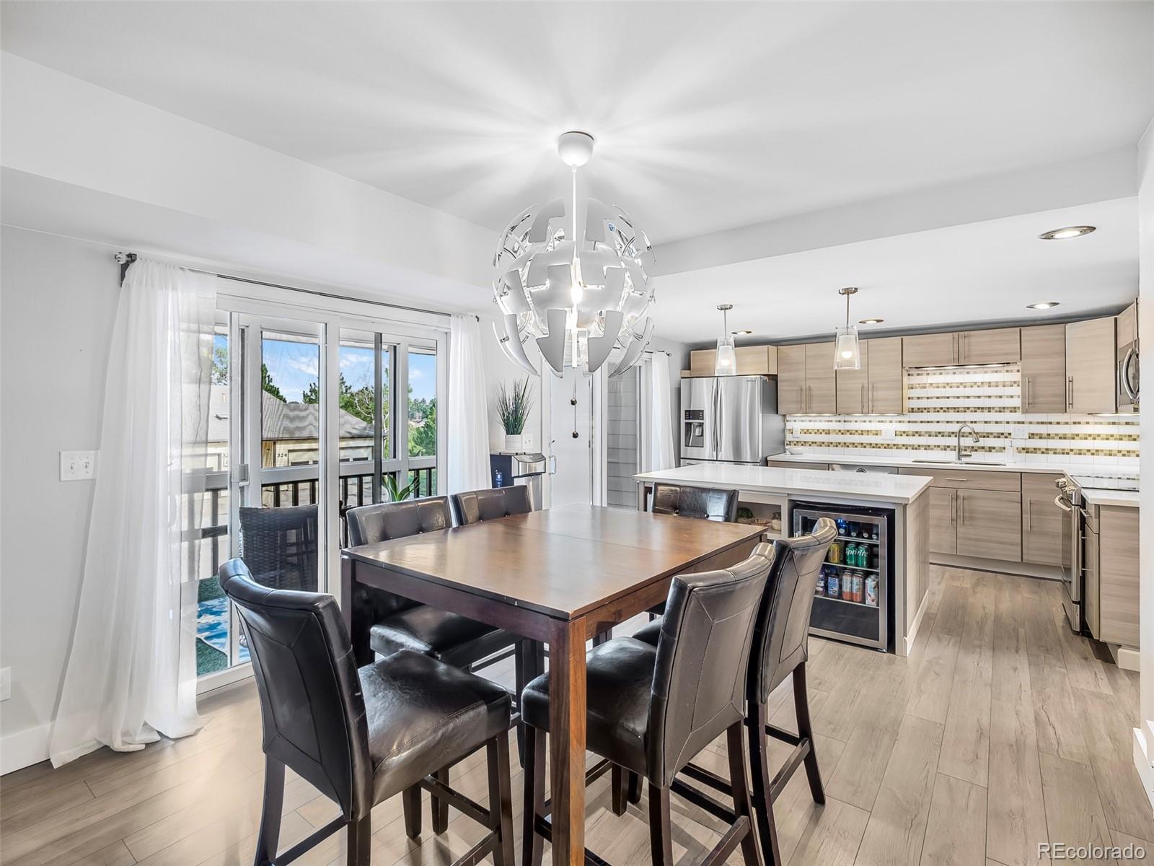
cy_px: 433
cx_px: 577
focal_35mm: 16
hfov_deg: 94.5
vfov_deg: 78.1
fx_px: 533
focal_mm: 8
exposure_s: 1.3
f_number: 9
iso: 200
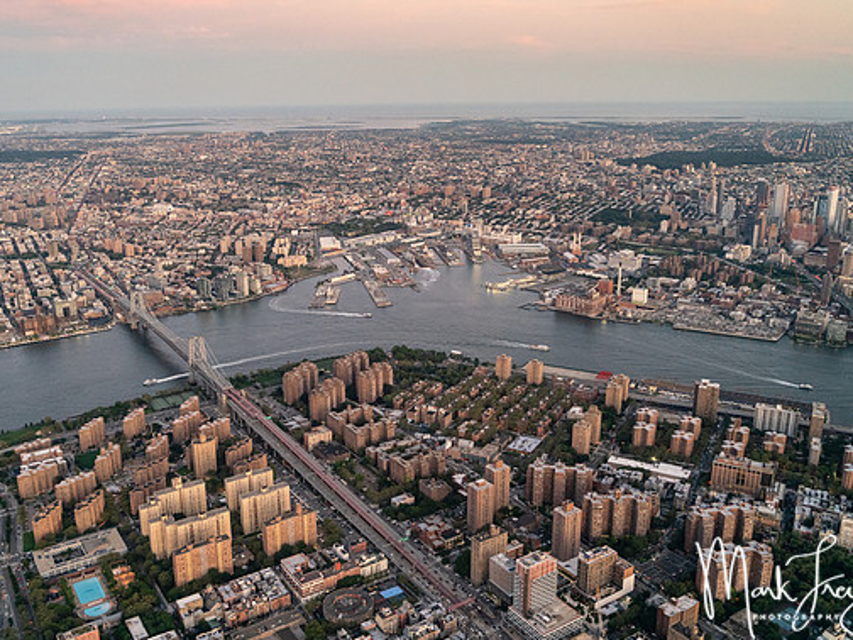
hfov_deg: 58.3
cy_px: 314
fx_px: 764
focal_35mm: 31
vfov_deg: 45.4
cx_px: 394
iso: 5000
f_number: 2.8
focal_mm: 28
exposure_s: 1/800
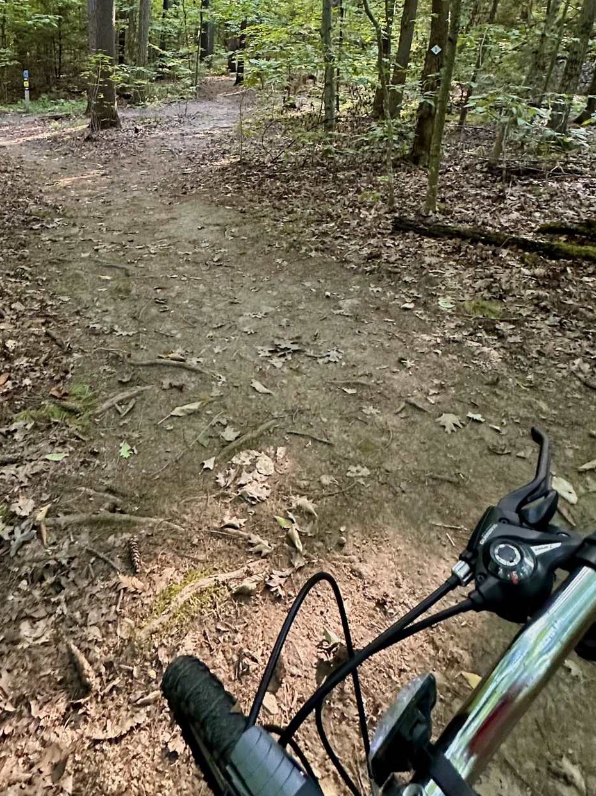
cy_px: 145
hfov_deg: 52.6
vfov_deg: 61.1
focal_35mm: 26
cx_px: 229
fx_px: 597
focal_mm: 2.22
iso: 640
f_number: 2.2
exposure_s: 1/60
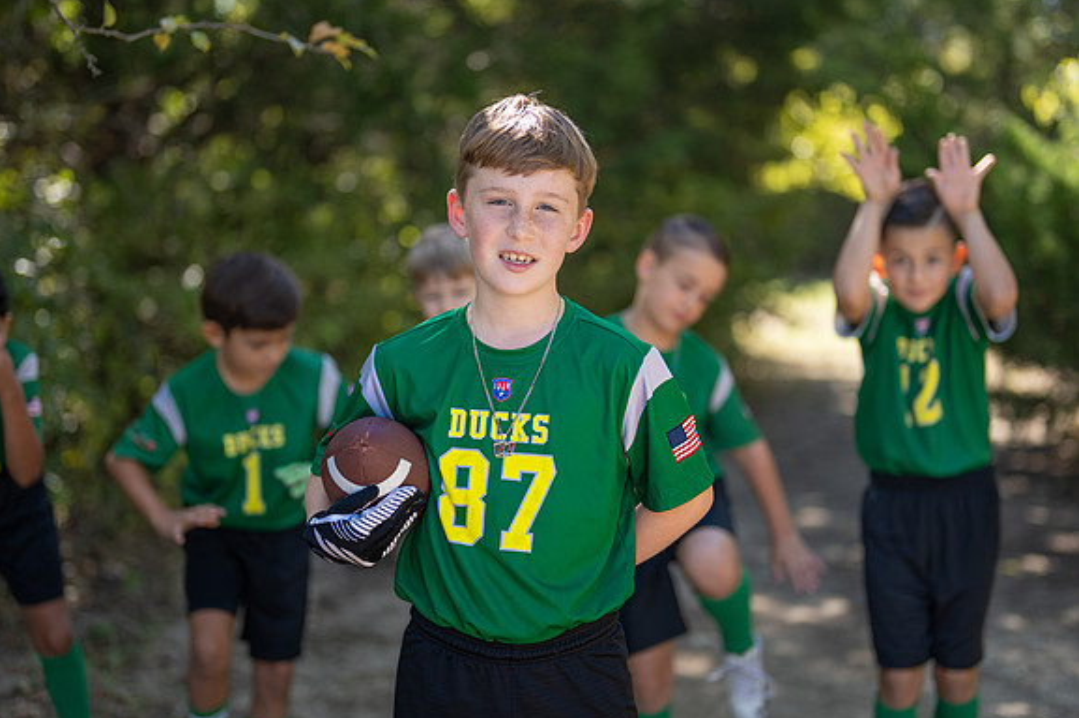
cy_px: 367
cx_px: 536
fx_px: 1887
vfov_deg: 21.5
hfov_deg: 31.9
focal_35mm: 63
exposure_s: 1/1250
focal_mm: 50
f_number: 1.2
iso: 100
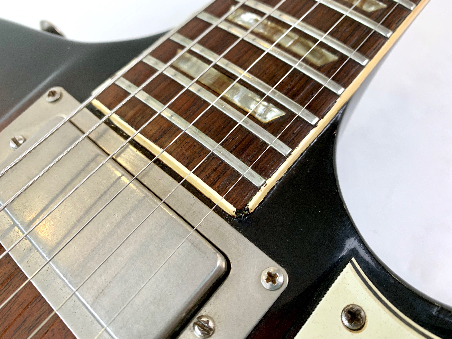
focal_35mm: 26
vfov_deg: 53.1
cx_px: 226
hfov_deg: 67.3
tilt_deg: -61.4
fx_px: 339
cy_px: 170
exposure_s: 1/50
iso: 50
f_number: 1.8
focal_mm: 4.25
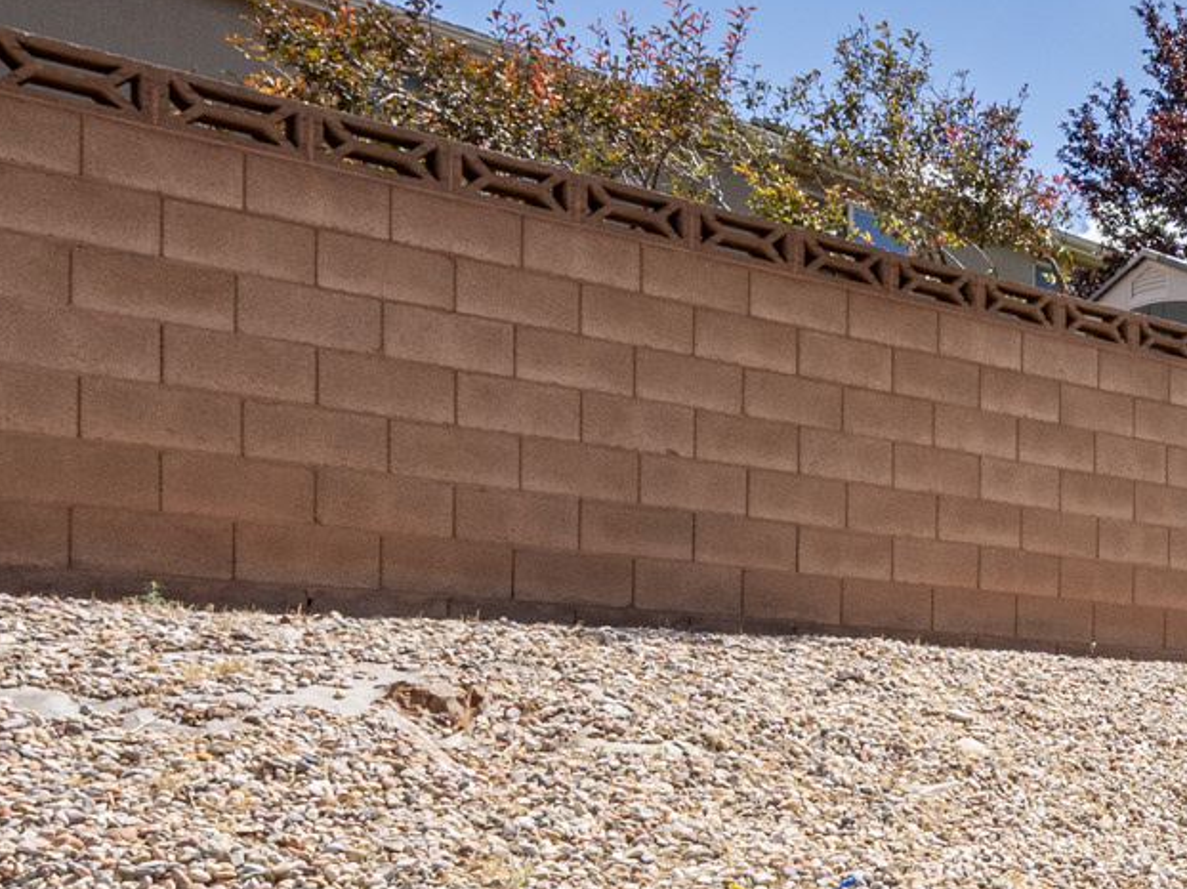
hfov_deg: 28.3
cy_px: 790
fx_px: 1748
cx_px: 1664
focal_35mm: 51
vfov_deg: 27.6
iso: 320
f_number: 14
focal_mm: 16.5
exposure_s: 1/320
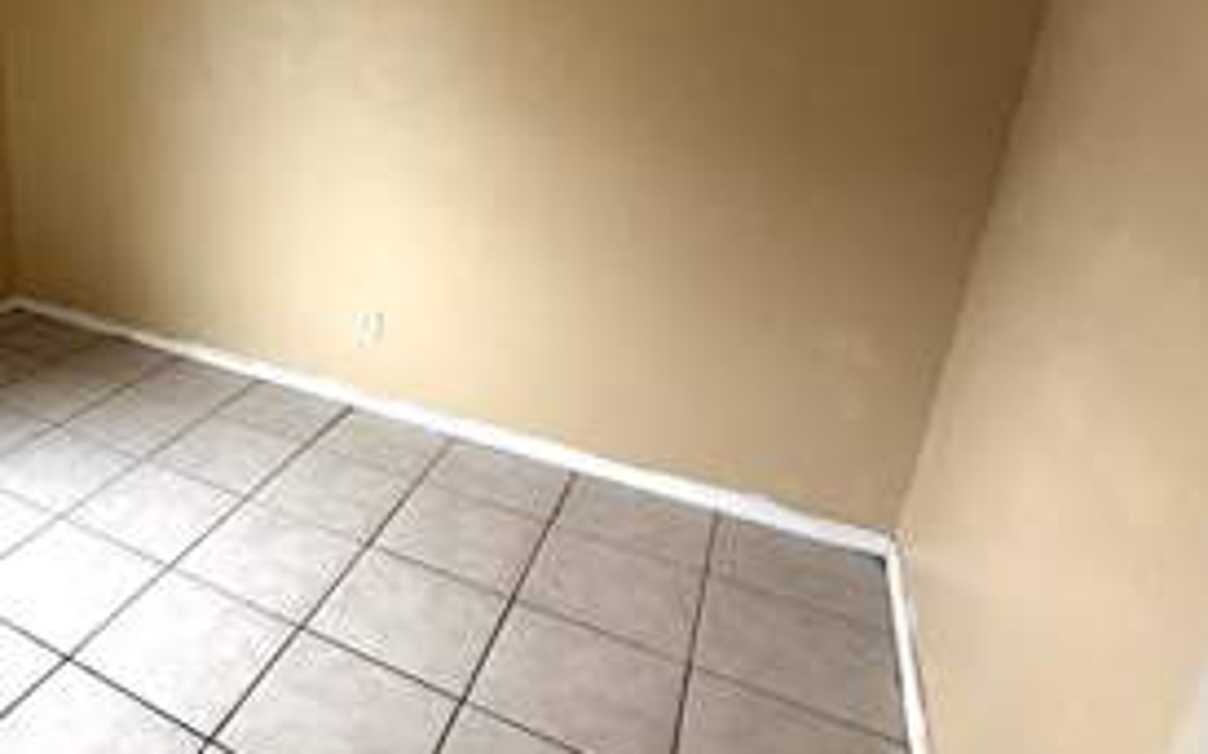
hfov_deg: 63.2
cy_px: 258
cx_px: 212
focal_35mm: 26
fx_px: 856
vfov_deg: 46.9
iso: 200
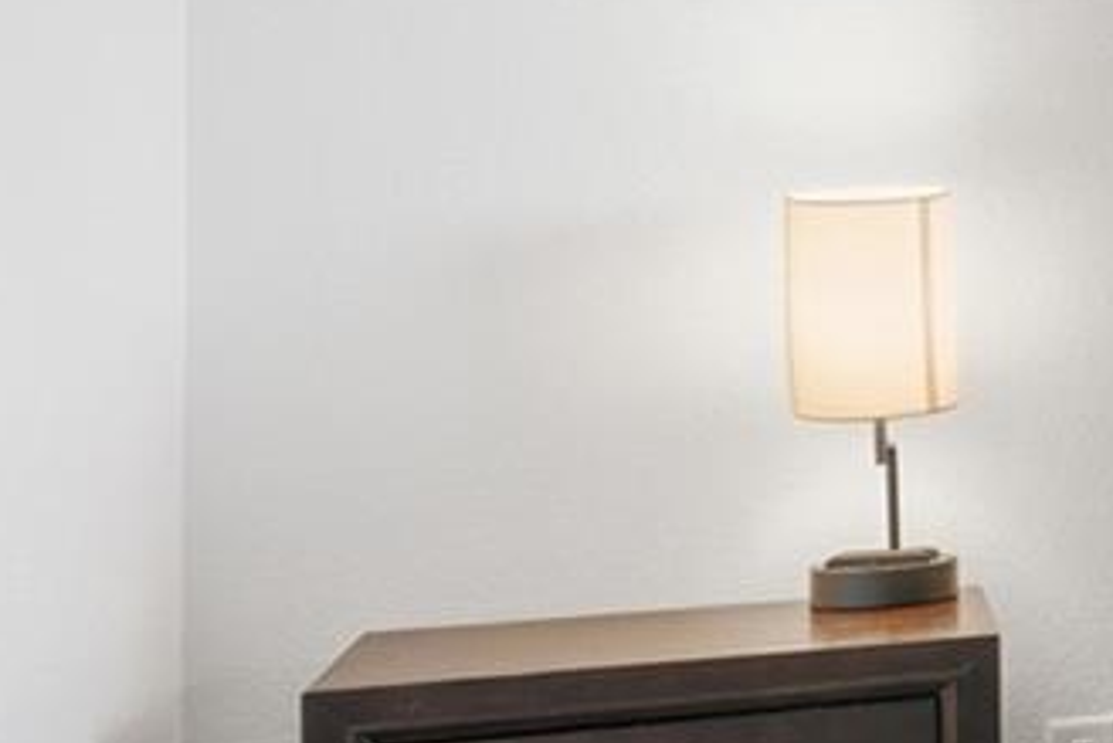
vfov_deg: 16.3
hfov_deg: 15.4
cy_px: 137
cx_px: 2586
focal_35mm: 83
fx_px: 2567
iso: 500
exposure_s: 1/30
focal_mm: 17
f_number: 8
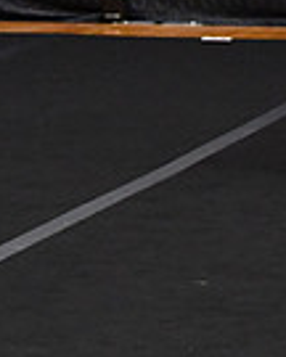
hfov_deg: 3.2
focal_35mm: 484
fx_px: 5121
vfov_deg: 4.0
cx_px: 715
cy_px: -102
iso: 4000
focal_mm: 80
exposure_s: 1/500
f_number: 3.5
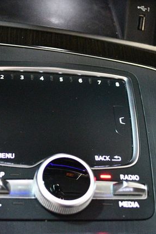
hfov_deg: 20.0
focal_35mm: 68
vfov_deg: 29.7
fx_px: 442
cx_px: 60
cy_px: 117
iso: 12800
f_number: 4.5
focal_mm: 30
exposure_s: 1/25
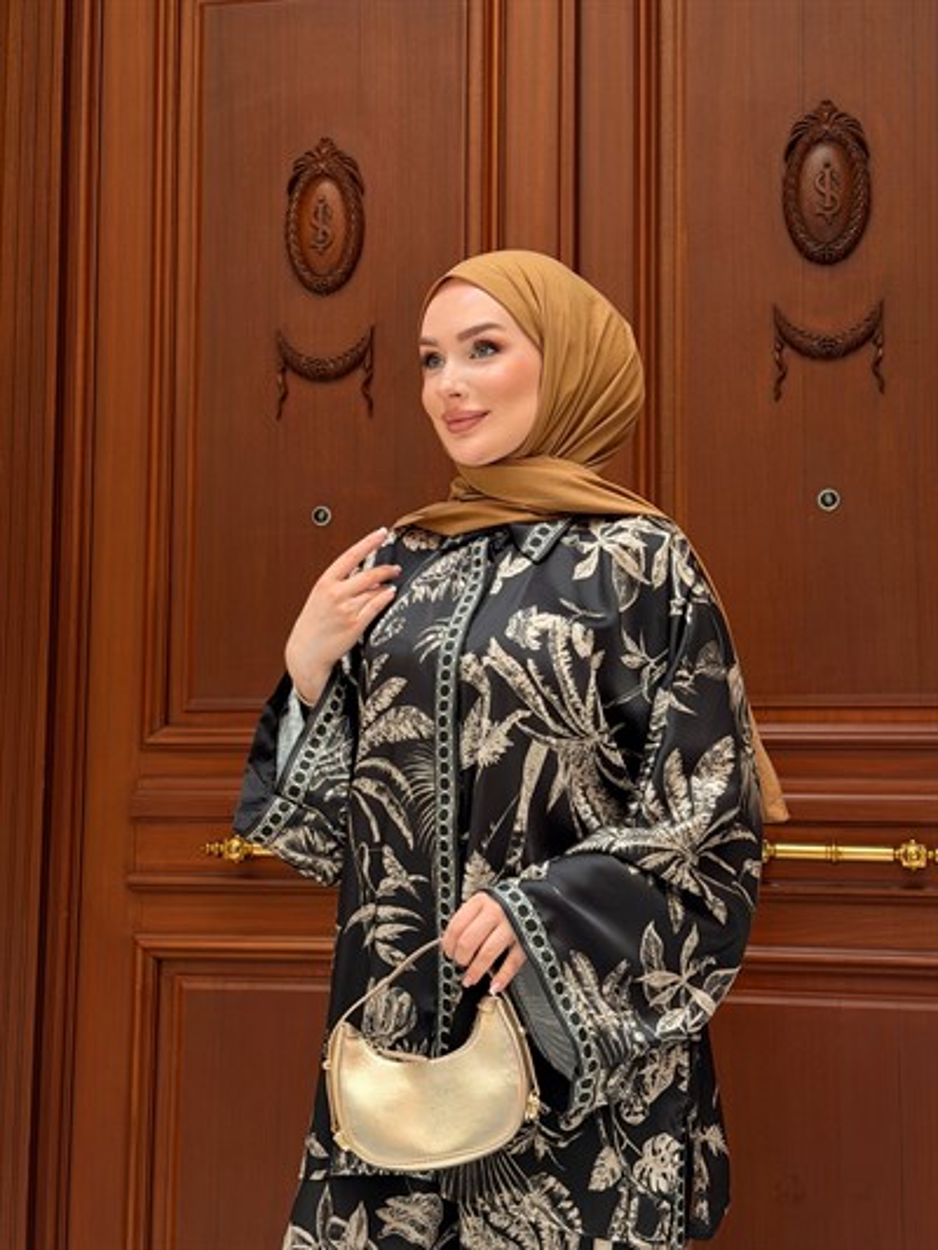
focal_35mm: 48
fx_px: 1734
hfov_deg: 30.3
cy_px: 625
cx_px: 469
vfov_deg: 39.6
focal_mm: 6.76
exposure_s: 1/153
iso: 50
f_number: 1.78
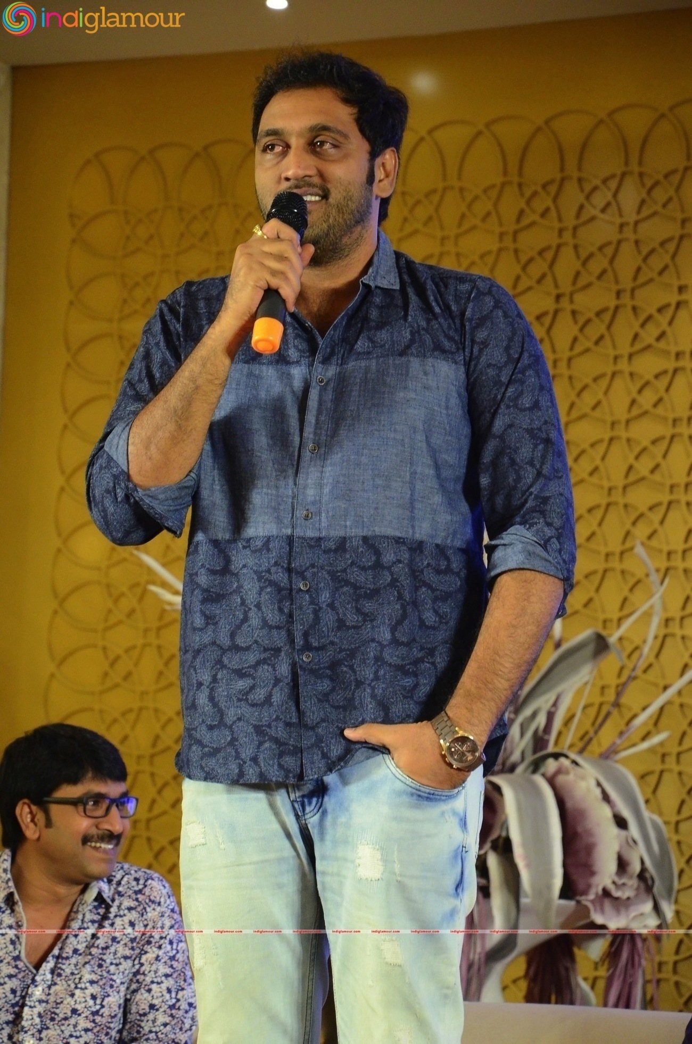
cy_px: 522
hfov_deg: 8.7
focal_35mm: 158
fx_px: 4562
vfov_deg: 13.1
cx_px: 346
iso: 2500
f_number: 5.6
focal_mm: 105
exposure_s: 1/80
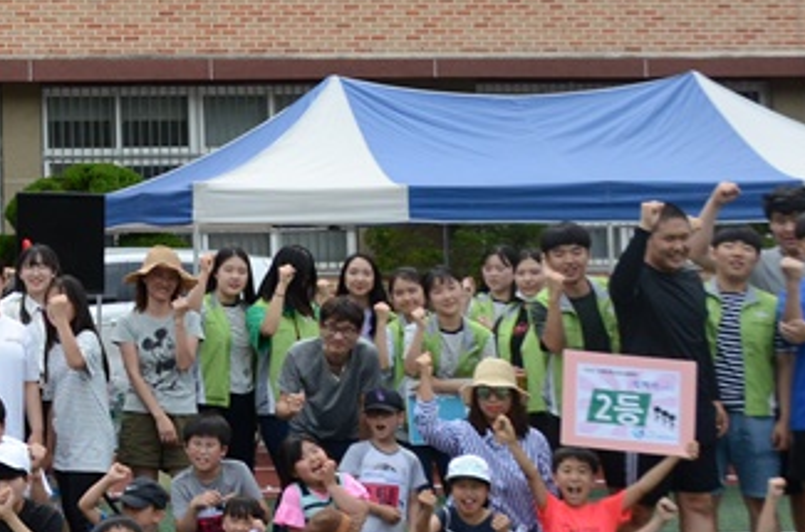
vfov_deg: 16.2
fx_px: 1851
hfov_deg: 22.1
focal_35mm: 83
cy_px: 72
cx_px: -230
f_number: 4.5
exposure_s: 1/2000
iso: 500
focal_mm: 18
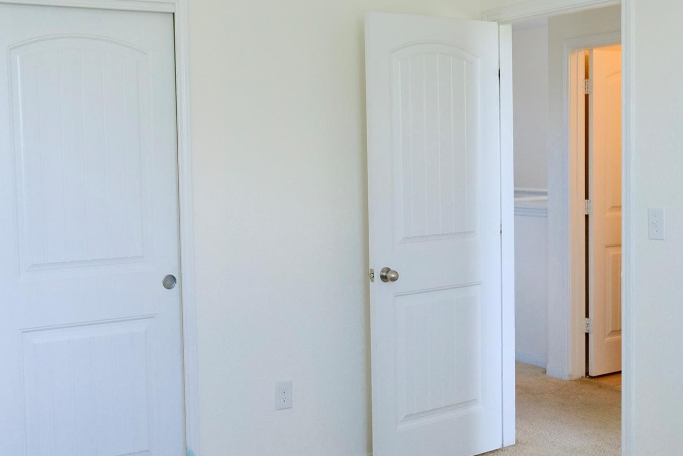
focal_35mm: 46
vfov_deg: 29.2
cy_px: 215
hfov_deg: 42.7
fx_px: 873
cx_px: 305
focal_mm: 19.6
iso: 1250
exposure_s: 1/125
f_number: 2.8
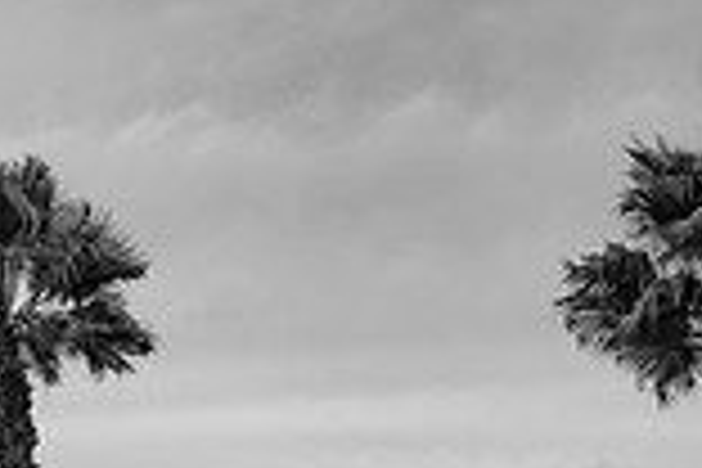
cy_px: 664
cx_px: -216
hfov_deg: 9.4
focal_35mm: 216
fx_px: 4212
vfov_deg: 6.3
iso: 400
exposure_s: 1/1250
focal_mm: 58
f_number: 4
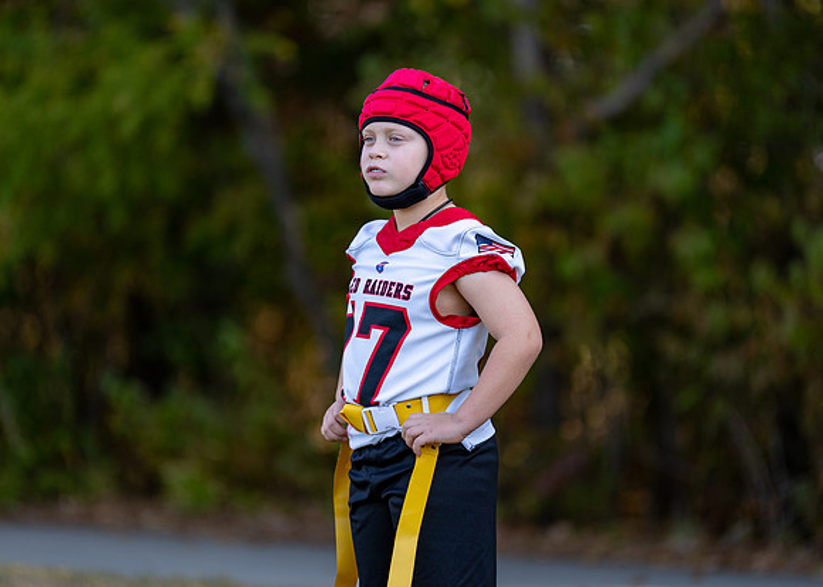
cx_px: 399
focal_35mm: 219
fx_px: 5124
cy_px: 280
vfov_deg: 6.6
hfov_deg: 9.2
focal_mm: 200
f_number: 2.8
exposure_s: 1/1000
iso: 200
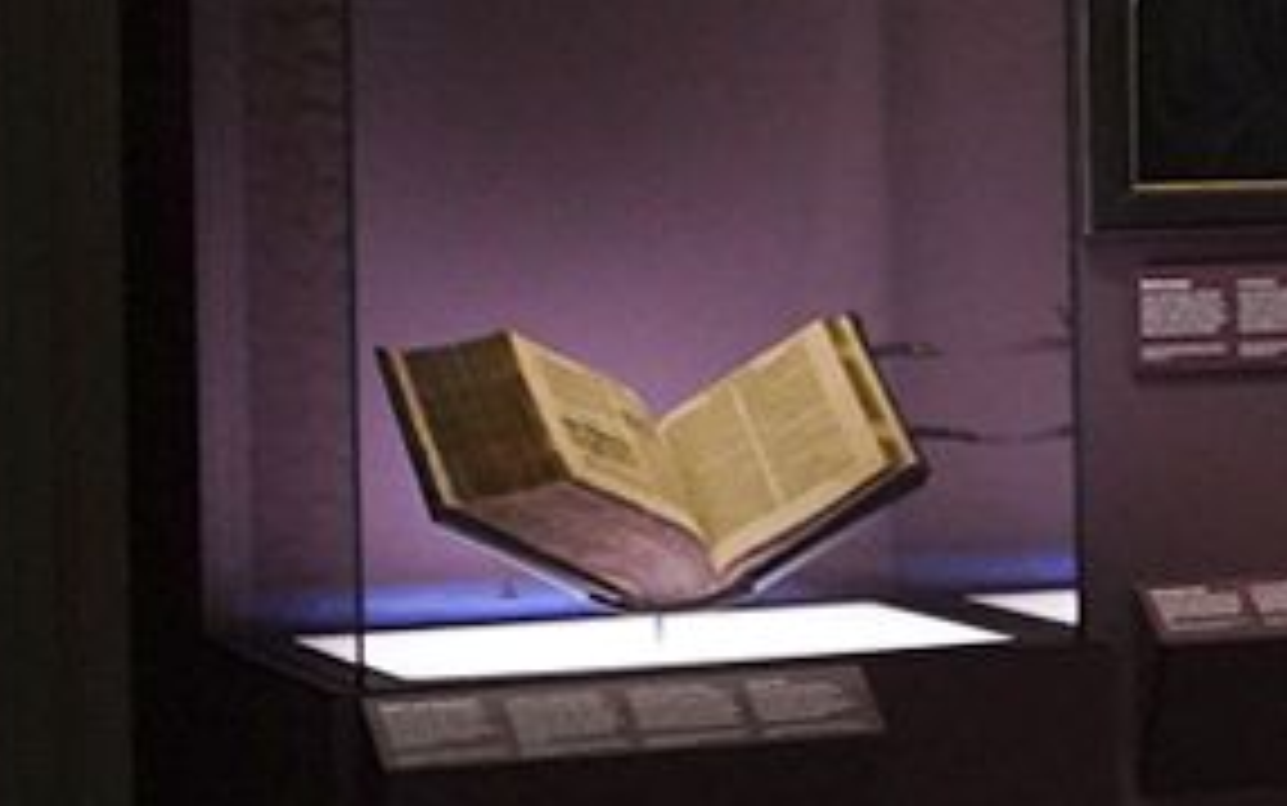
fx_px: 6000
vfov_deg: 7.7
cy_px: 104
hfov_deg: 10.3
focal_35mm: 171
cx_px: 3290
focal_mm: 24
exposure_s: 1/80
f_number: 3.5
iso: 3200
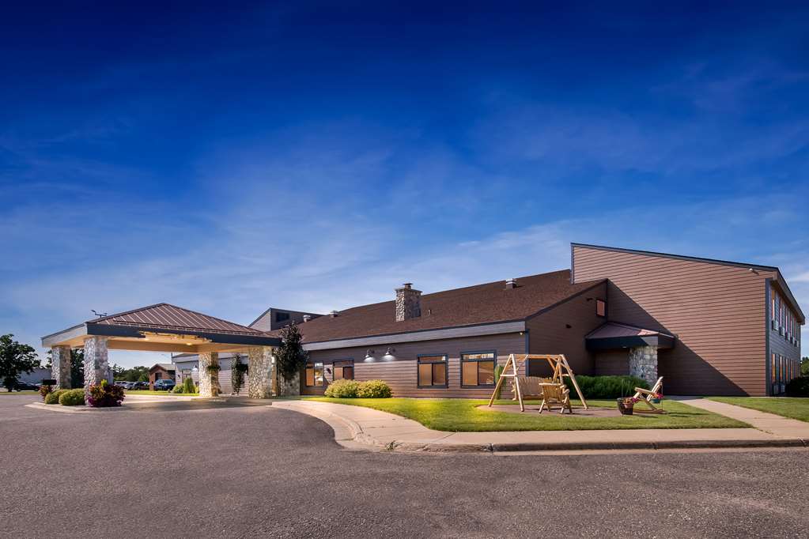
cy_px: 270
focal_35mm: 18
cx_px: 404
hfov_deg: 90.0
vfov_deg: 67.4
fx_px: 404
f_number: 8
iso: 400
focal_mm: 12
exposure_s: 1/800
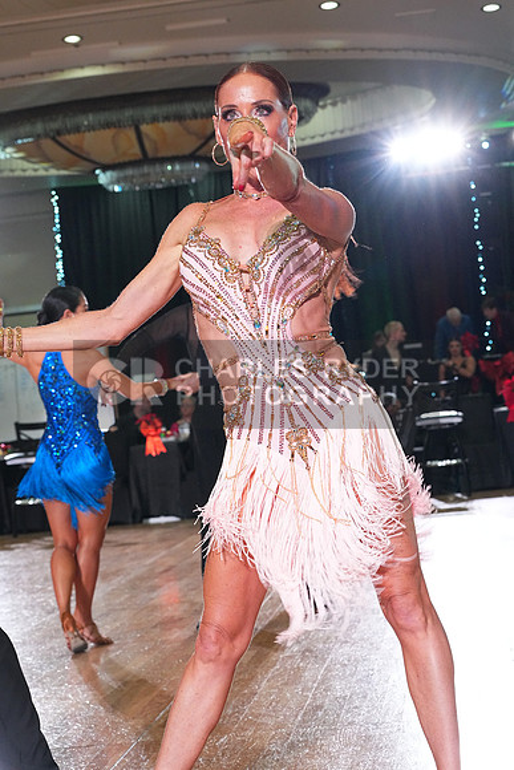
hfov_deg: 19.5
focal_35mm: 70
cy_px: 385
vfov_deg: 28.8
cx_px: 257
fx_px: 1498
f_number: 7.1
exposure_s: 1/320
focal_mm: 70
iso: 6400
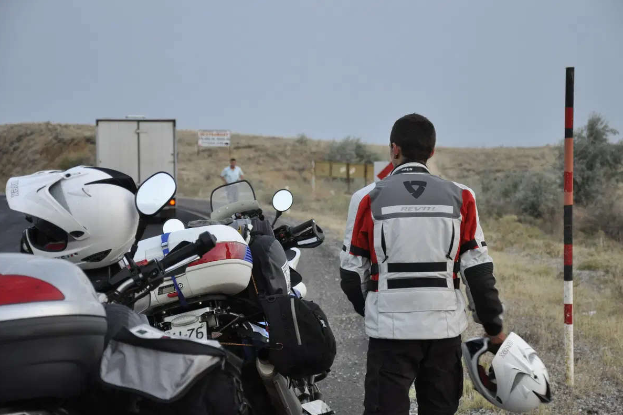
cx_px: 312
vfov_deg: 13.7
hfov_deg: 20.4
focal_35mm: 100
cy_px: 208
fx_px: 1730
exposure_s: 1/60
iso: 800
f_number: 5.3
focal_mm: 66
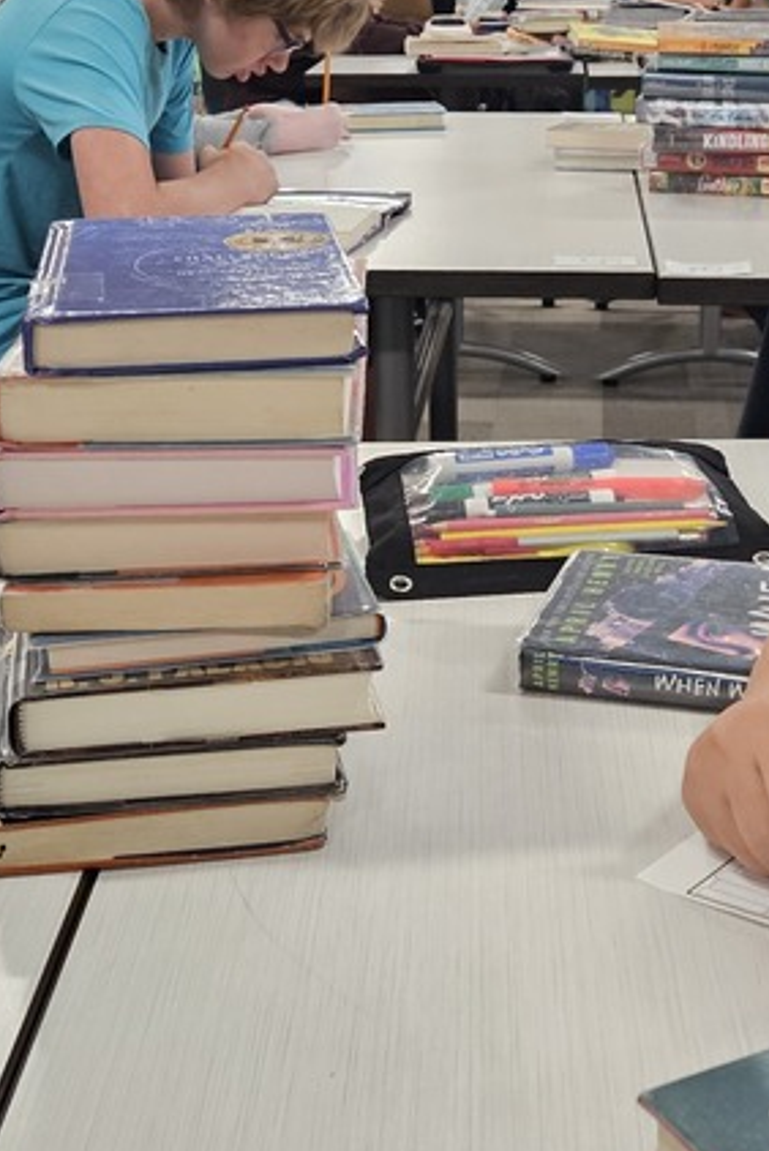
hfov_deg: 23.4
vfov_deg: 34.4
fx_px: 1855
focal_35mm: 58
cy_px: 483
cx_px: 464
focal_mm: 5.4
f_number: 1.8
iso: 320
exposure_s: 1/240
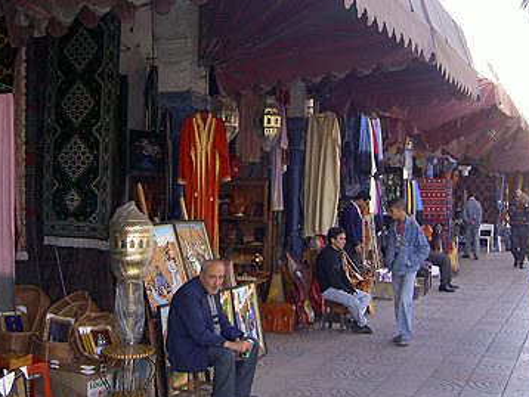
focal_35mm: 49
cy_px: 167
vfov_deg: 29.7
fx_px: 749
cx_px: 264
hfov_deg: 38.9
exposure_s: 1/60
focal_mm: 8
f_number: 2.8
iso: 100
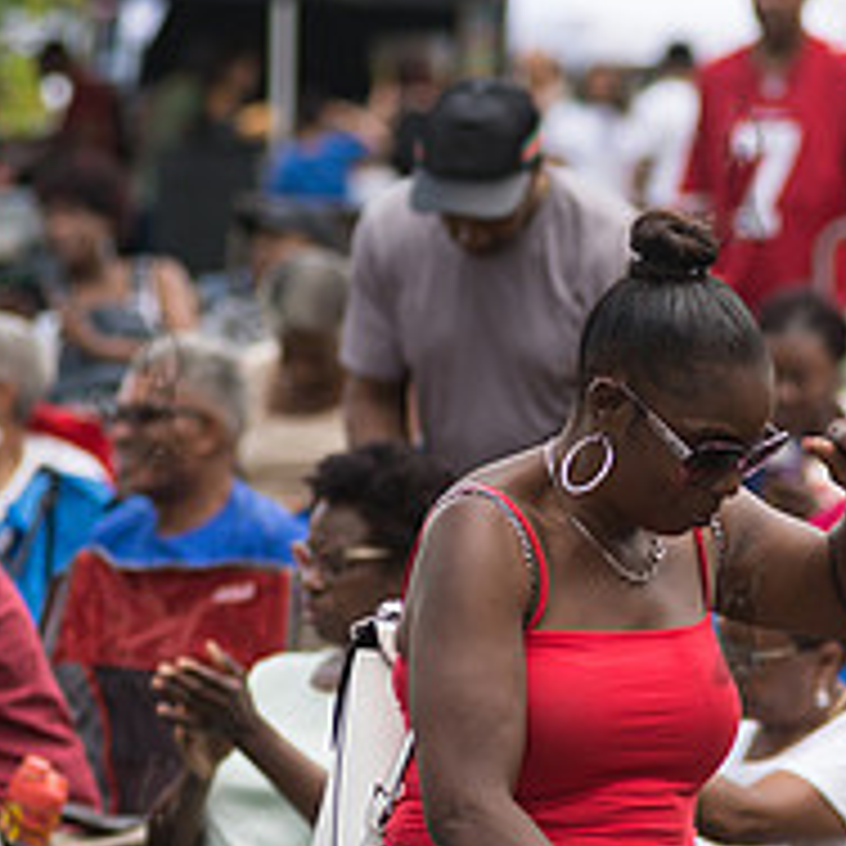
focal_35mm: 354
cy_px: 605
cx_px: 738
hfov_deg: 4.9
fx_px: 9788
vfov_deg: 4.9
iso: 400
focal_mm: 135
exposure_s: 1/500
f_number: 4
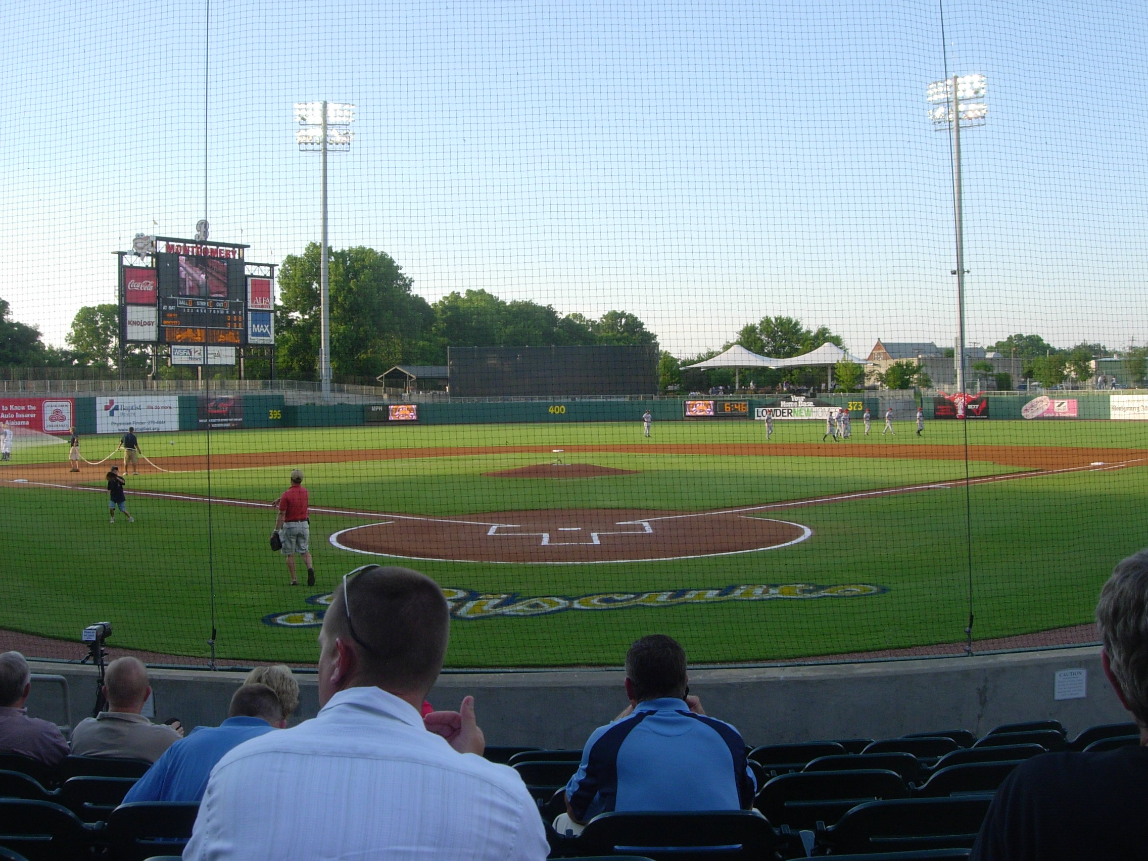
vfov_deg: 37.7
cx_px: 574
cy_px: 430
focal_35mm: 38
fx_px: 1260
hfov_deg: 49.0
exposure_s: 1/197
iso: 79
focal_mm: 7.8
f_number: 4.8
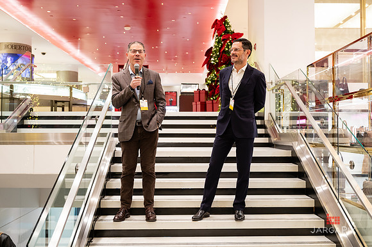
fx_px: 388
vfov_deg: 35.4
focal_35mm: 38
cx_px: 194
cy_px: 118
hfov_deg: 51.2
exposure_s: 1/160
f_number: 3.2
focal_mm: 36
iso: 1250
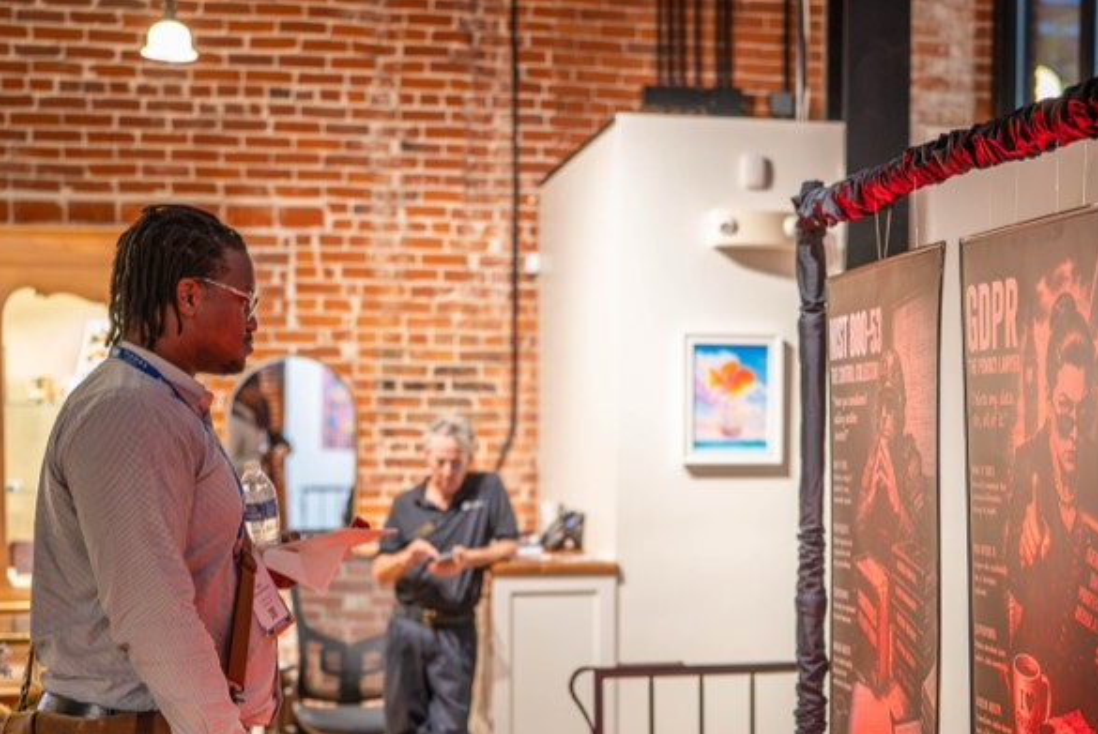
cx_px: 663
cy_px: 517
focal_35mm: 60
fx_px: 1831
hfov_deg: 33.3
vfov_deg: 22.5
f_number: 2
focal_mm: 39
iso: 3200
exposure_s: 1/250
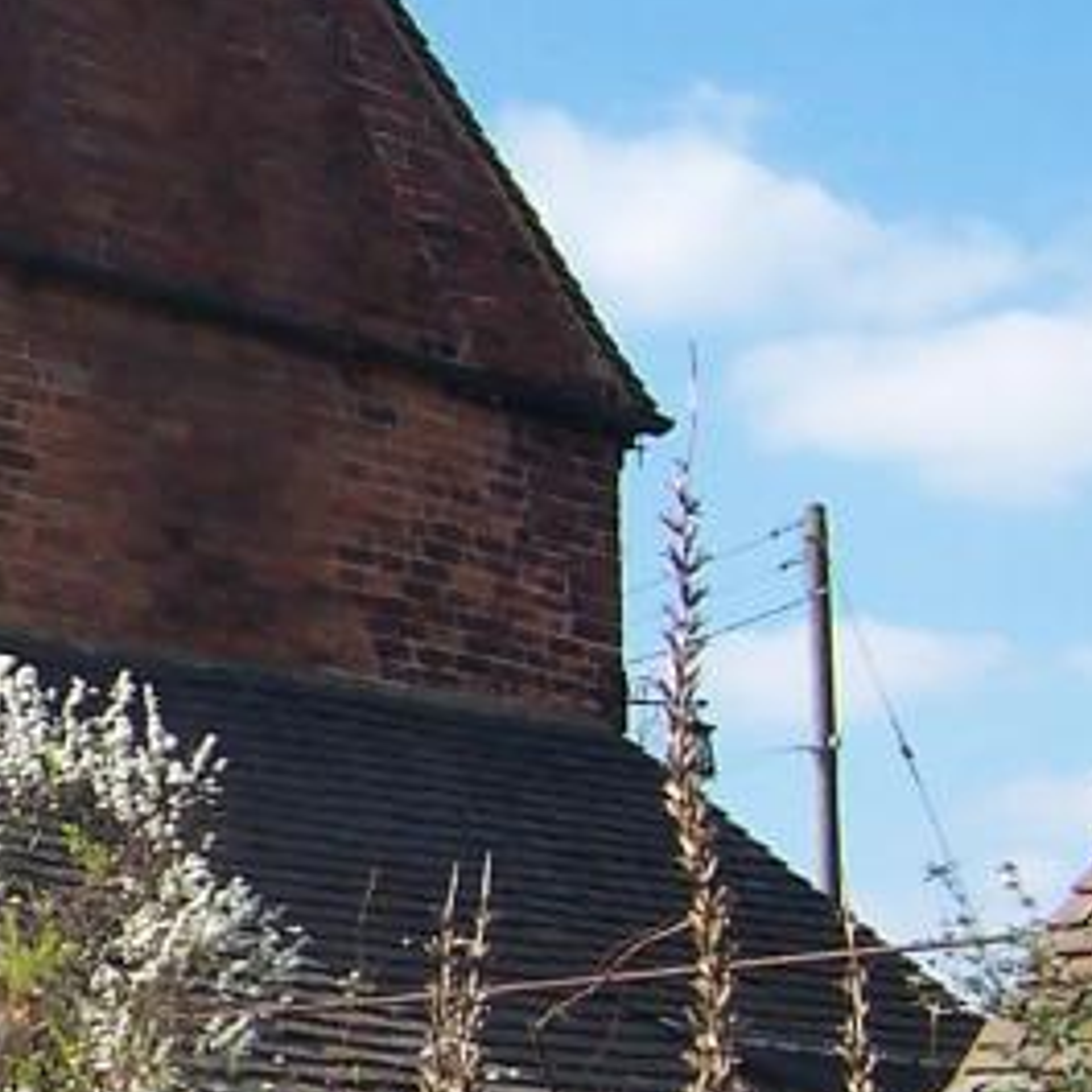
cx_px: -729
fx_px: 4390
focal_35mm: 123
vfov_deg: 14.2
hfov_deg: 13.1
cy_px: 626
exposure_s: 1/500
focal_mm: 5.6
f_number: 4
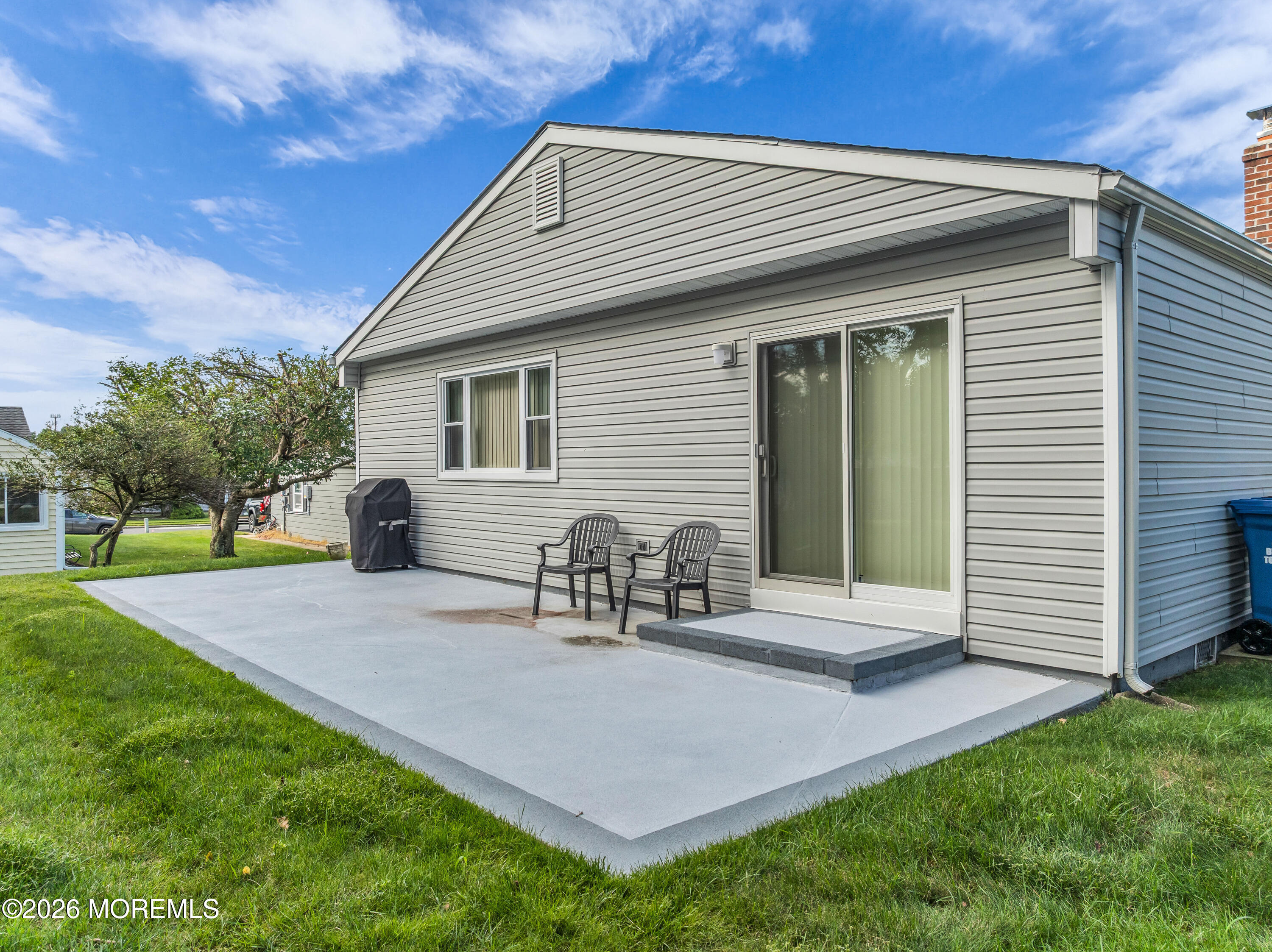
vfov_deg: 56.8
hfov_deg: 71.6
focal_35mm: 24
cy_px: 476
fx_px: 881
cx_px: 636
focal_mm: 12.29
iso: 140
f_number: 2.8
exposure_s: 1/1600
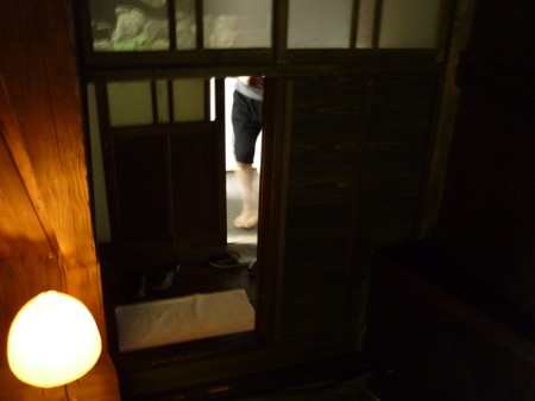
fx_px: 510
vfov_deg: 43.0
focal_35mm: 33
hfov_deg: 55.3
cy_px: 200
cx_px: 268
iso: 400
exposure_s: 1/4
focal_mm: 5.5
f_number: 2.8
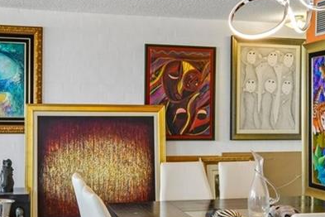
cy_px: 124
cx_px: 170
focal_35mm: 57
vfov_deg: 23.8
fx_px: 515
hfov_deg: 35.0
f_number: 9
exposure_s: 1/6
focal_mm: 14
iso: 200
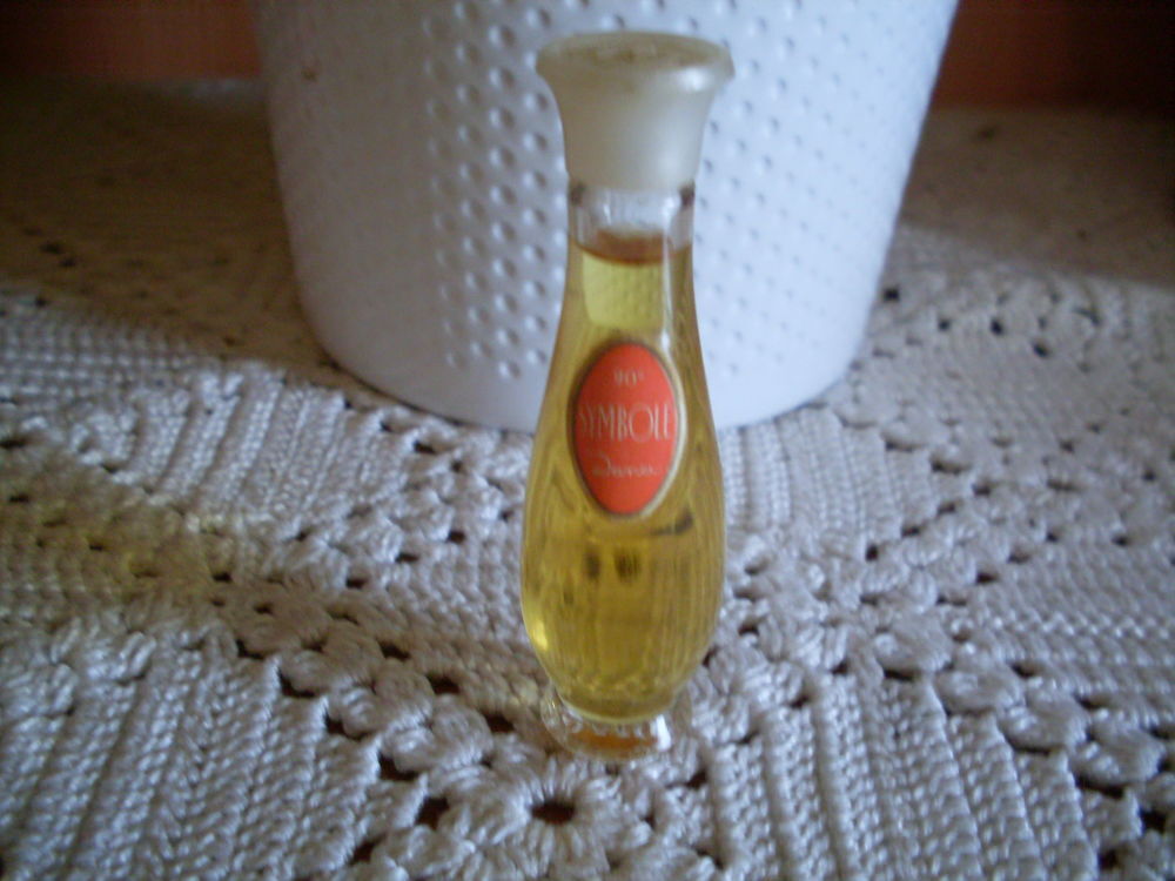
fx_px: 1290
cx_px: 588
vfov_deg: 37.7
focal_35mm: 38
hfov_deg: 49.0
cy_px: 440
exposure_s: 1/20
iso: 200
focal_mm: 6.3
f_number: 2.8
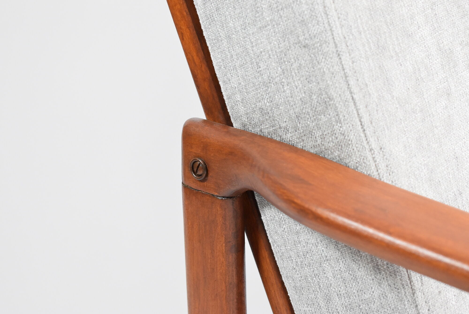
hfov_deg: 24.6
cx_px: 234
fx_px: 1076
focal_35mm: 82
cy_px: 157
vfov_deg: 16.6
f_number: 5.6
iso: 2800
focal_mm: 55
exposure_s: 1/125
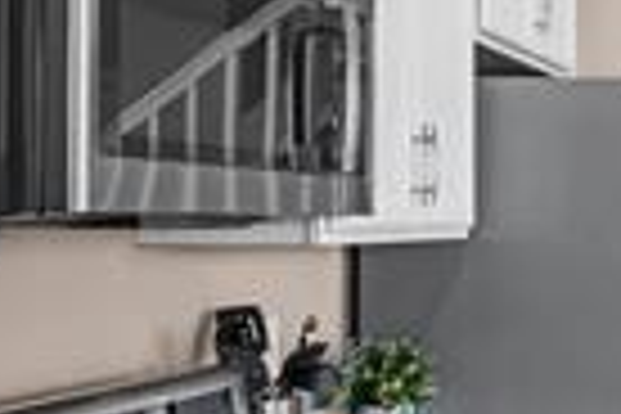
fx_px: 1276
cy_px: 196
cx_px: 864
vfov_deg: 18.4
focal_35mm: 74
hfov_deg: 23.3
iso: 200
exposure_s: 1/2
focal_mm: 16
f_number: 8
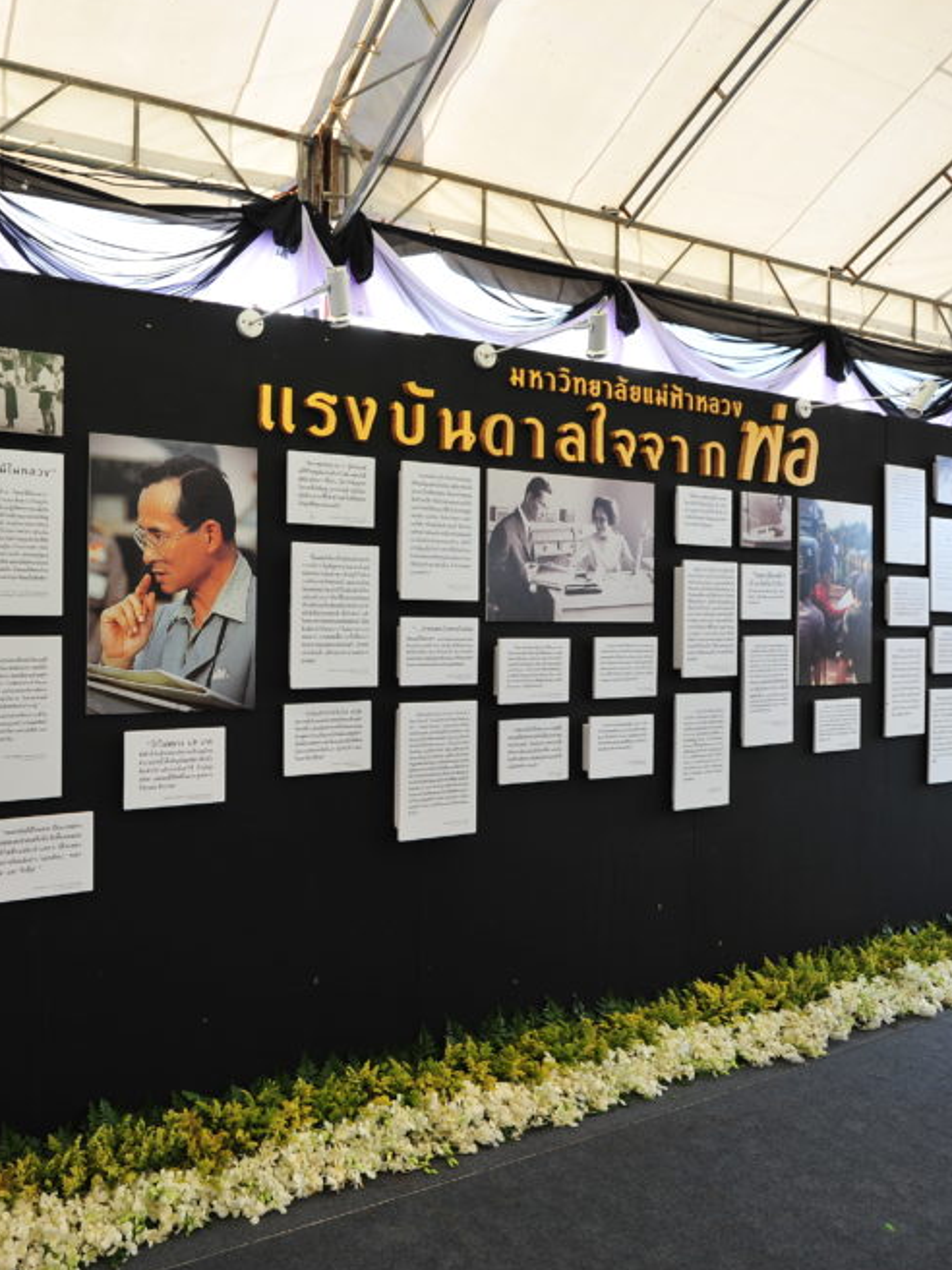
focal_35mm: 24
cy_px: 619
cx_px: 211
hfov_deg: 53.6
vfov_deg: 71.6
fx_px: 880
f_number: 4
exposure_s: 1/250
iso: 400
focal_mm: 16
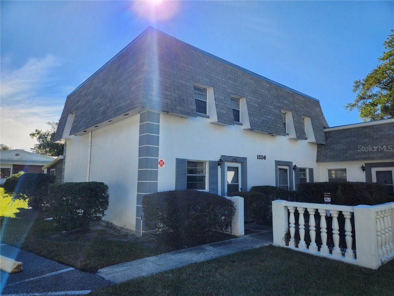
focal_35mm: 23
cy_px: 148
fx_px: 262
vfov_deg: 58.9
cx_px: 197
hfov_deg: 73.9
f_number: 1.8
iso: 20
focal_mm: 5.4
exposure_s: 1/1199
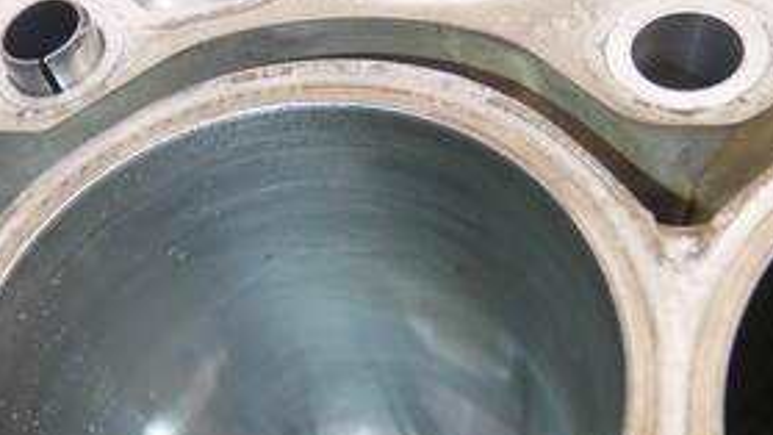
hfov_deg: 44.8
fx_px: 922
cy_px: 355
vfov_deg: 26.0
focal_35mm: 45
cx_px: 260
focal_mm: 12
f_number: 3.5
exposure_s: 1/60
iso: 800
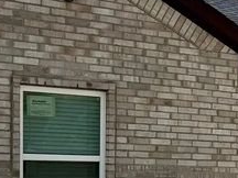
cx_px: 463
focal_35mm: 114
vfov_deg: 12.7
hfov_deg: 14.6
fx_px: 784
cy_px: 203
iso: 80
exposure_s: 1/11905
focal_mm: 6.76
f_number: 1.78
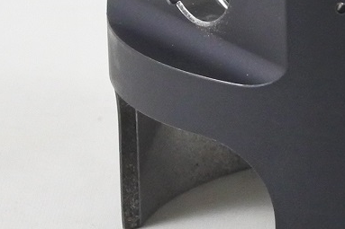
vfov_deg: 5.8
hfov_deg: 8.6
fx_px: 2270
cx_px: 361
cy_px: -19
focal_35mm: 237
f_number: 4.5
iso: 800
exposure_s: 1/125
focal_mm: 17.6
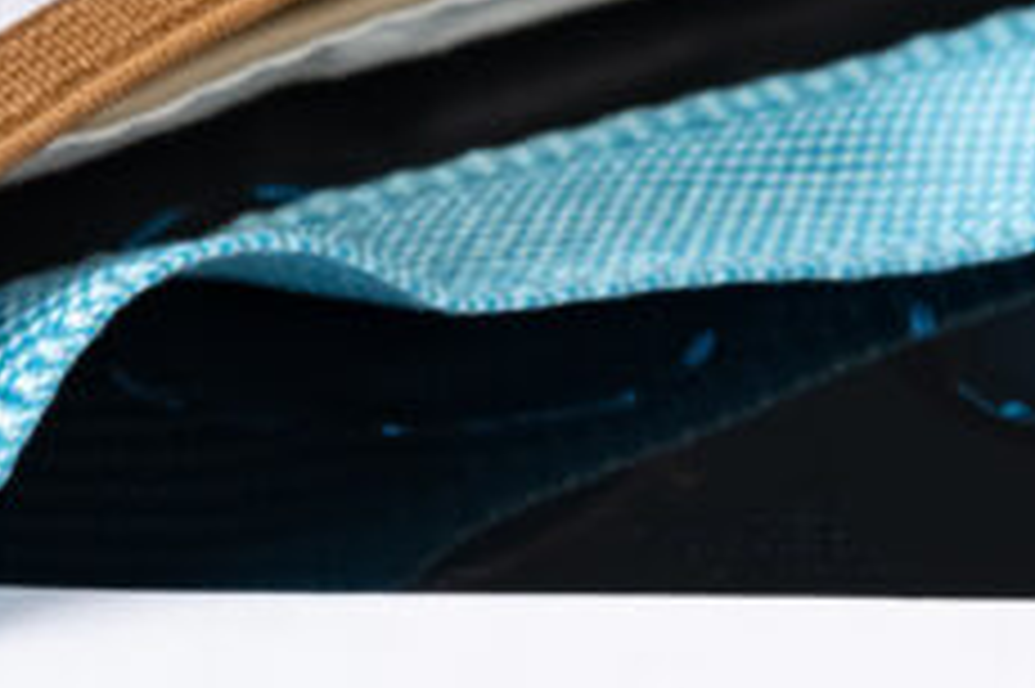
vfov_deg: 5.1
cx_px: 1318
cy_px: 713
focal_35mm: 267
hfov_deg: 7.6
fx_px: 7671
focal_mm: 60
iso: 160
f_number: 10
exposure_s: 1/160
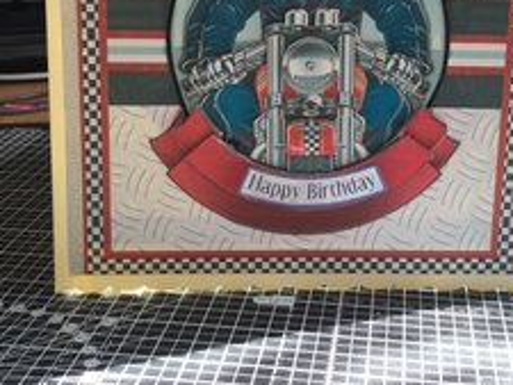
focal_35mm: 62
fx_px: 919
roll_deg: -2.4
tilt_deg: -15.4
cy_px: 76
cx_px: 292
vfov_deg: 23.3
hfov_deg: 31.1
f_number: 2.4
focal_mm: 3.3
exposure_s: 1/50
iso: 25
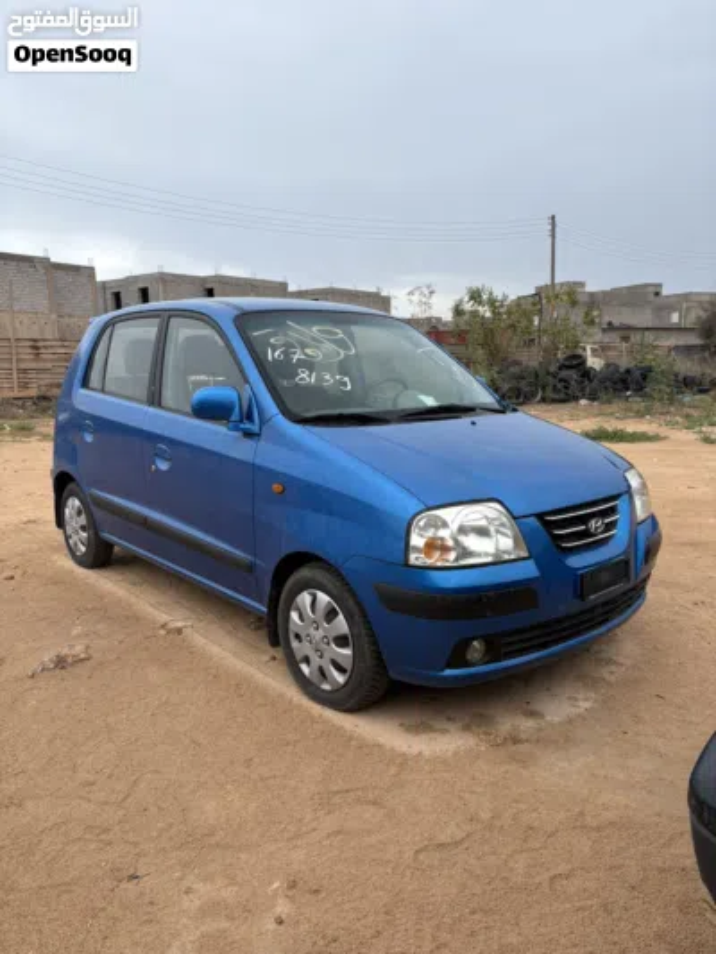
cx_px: 358
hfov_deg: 53.1
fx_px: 717
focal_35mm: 26
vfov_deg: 67.3
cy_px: 477
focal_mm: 5.96
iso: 50
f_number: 1.6
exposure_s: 1/1484
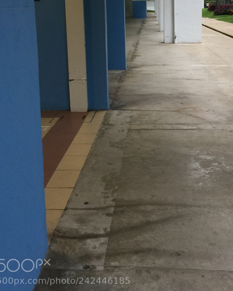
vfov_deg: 40.0
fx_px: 388
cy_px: 72
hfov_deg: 33.2
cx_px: 152
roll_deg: +1.4
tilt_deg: -10.2
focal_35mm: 45
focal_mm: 4.15
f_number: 2.2
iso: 40
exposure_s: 1/17
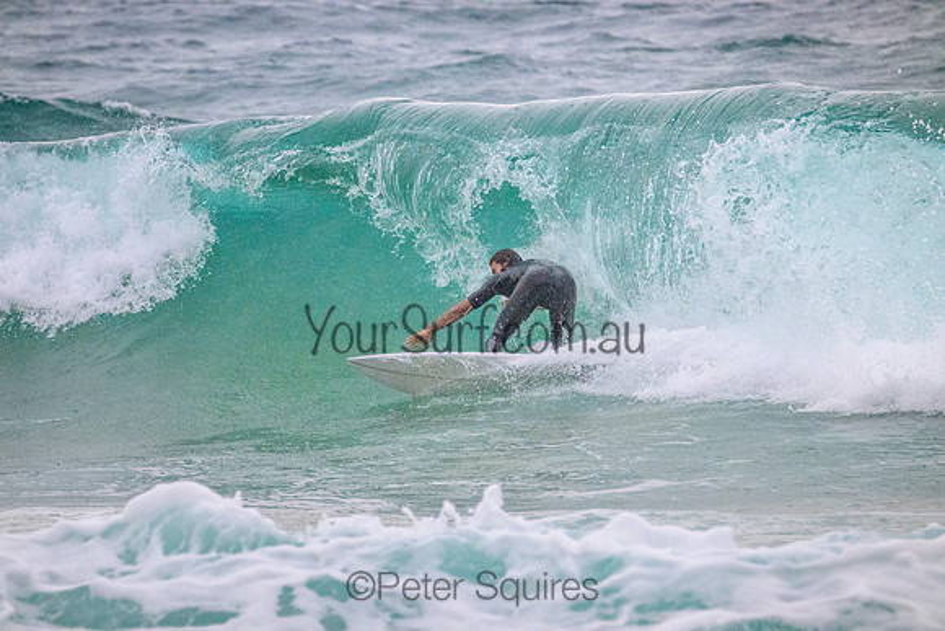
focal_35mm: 600
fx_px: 15753
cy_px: 316
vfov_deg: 2.3
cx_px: 472
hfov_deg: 3.4
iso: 9000
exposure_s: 1/2000
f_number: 11
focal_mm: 600
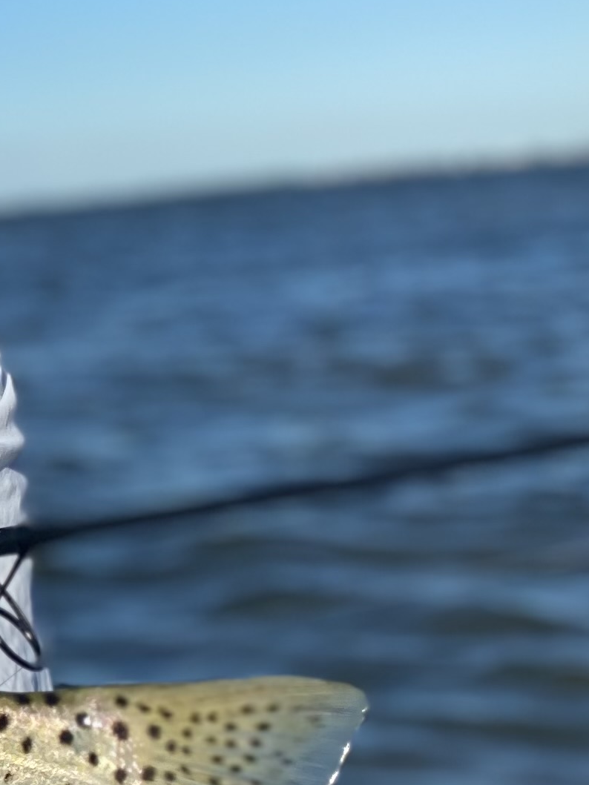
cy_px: 436
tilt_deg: -4.7
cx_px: -439
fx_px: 2246
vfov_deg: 19.8
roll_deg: +4.5
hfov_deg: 13.5
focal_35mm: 99
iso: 32
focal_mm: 4.25
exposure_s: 1/4608
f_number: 1.8
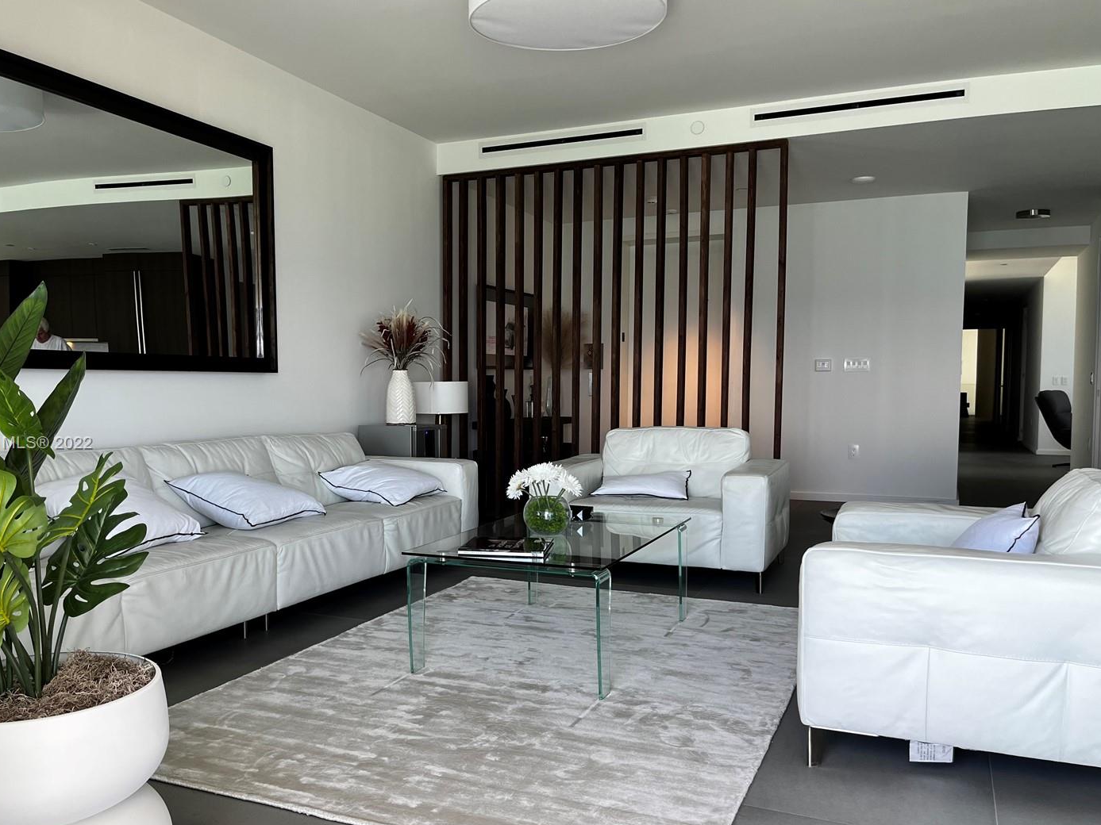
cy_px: 444
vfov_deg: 46.8
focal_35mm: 30
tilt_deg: -3.2
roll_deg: +0.2
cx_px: 473
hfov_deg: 59.7
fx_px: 954
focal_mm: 5.1
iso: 64
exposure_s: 1/122
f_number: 1.6
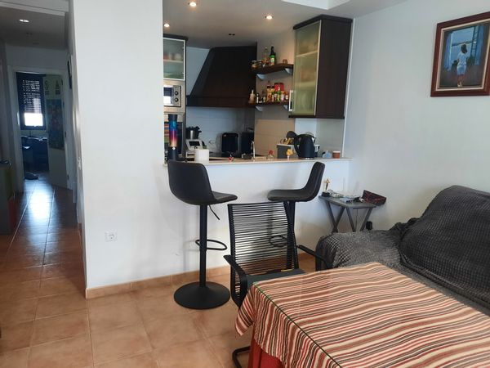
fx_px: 354
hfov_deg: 69.4
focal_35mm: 25
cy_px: 184
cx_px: 245
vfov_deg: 54.9
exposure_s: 1/50
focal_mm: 4.6
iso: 320
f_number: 2
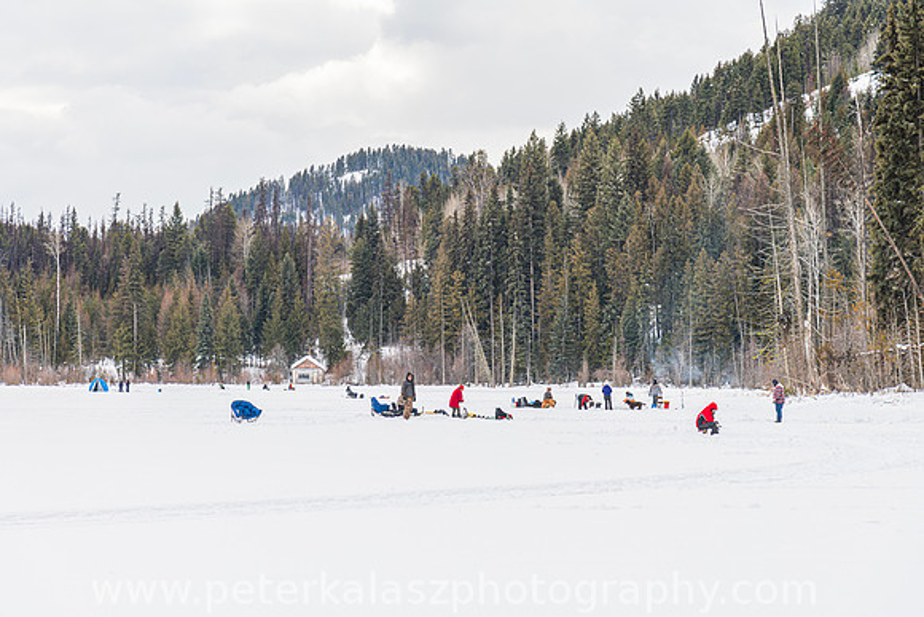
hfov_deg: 17.1
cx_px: 462
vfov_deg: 11.4
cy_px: 308
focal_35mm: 120
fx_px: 3081
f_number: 8
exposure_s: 1/200
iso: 100
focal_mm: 120
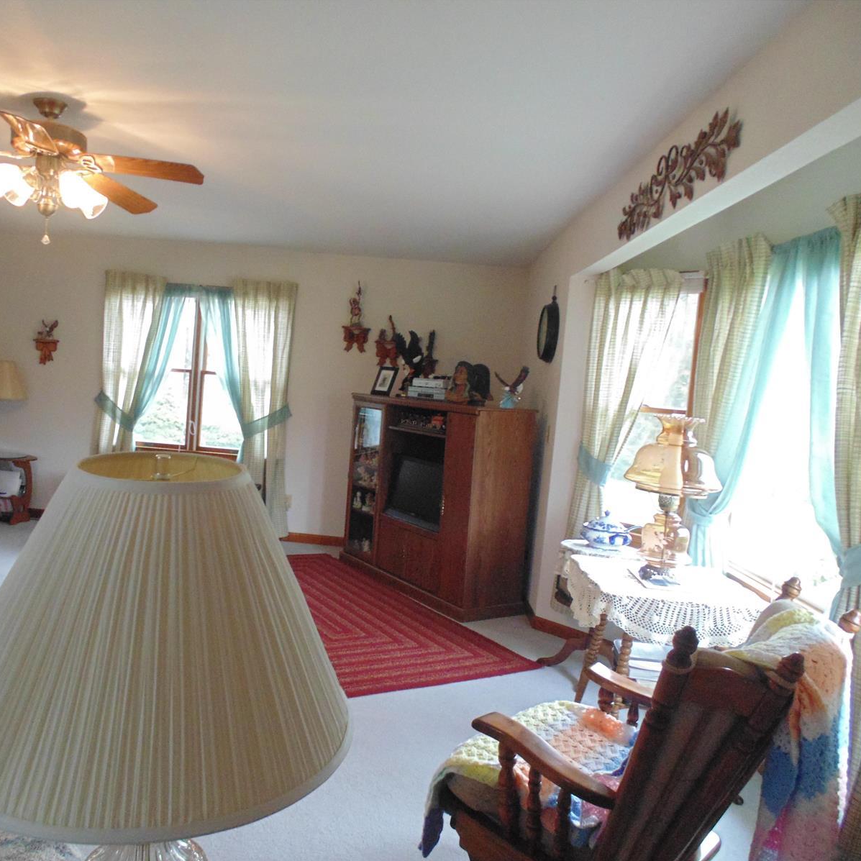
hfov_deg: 60.4
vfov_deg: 60.9
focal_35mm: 26
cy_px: 430
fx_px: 732
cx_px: 341
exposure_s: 1/60
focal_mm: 4
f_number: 3.1
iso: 400
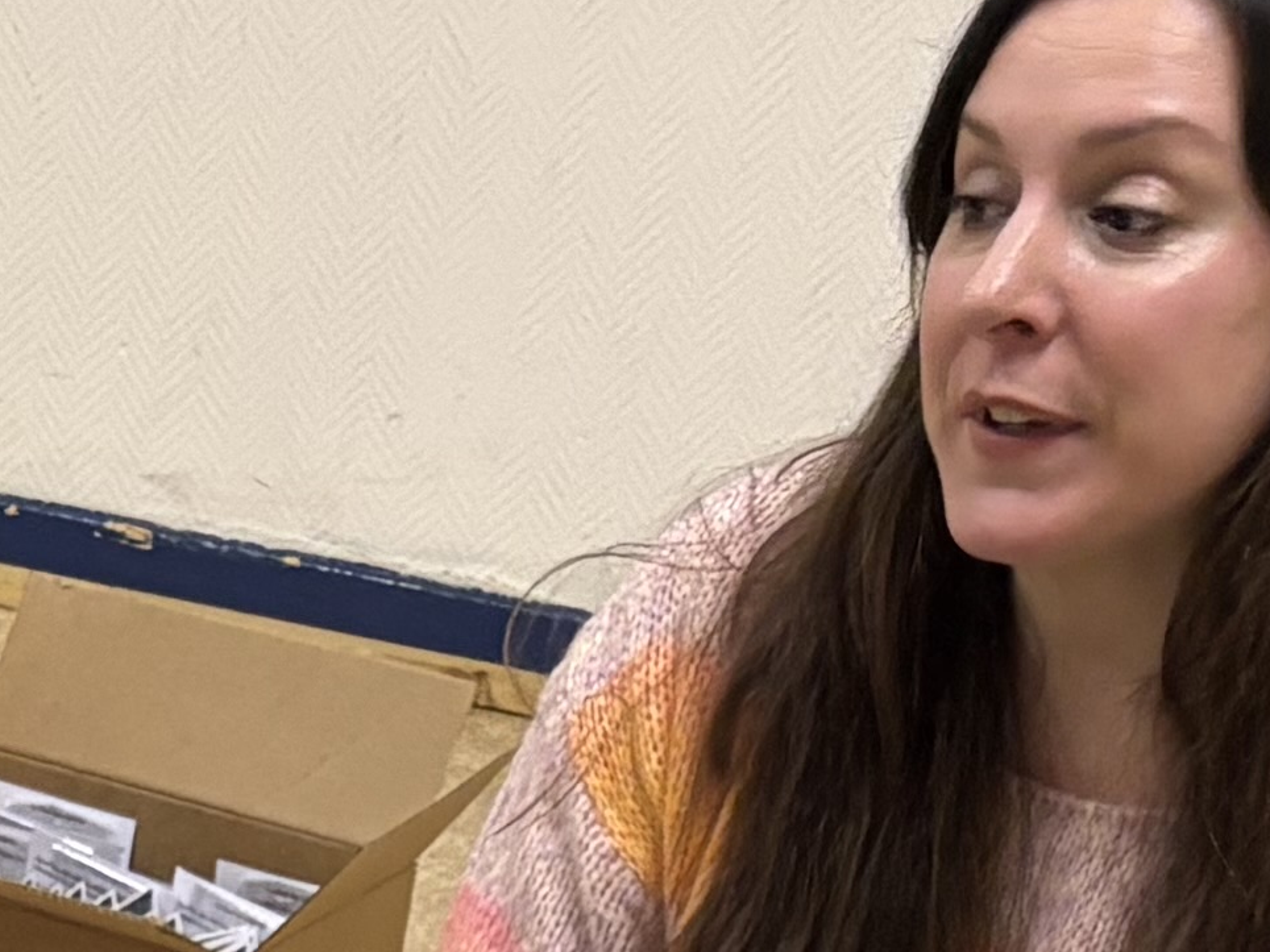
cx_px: -1059
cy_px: 2593
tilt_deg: -38.0
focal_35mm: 154
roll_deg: -0.3
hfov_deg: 11.8
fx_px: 5650
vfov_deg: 8.5
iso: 160
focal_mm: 5.96
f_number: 1.6
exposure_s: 1/50
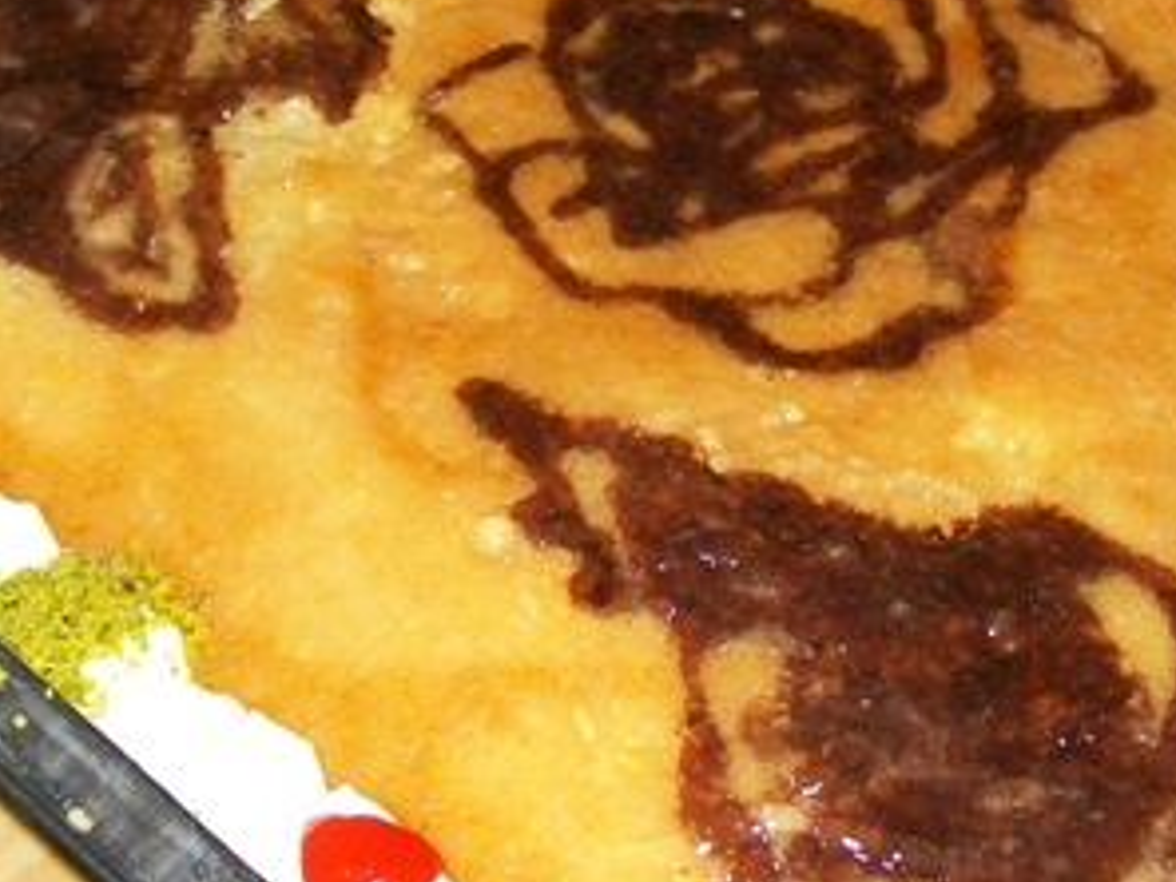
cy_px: 401
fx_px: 2718
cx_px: 807
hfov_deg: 24.3
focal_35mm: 80
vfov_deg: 18.4
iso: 160
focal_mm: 6.1
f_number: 2.7
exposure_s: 1/60
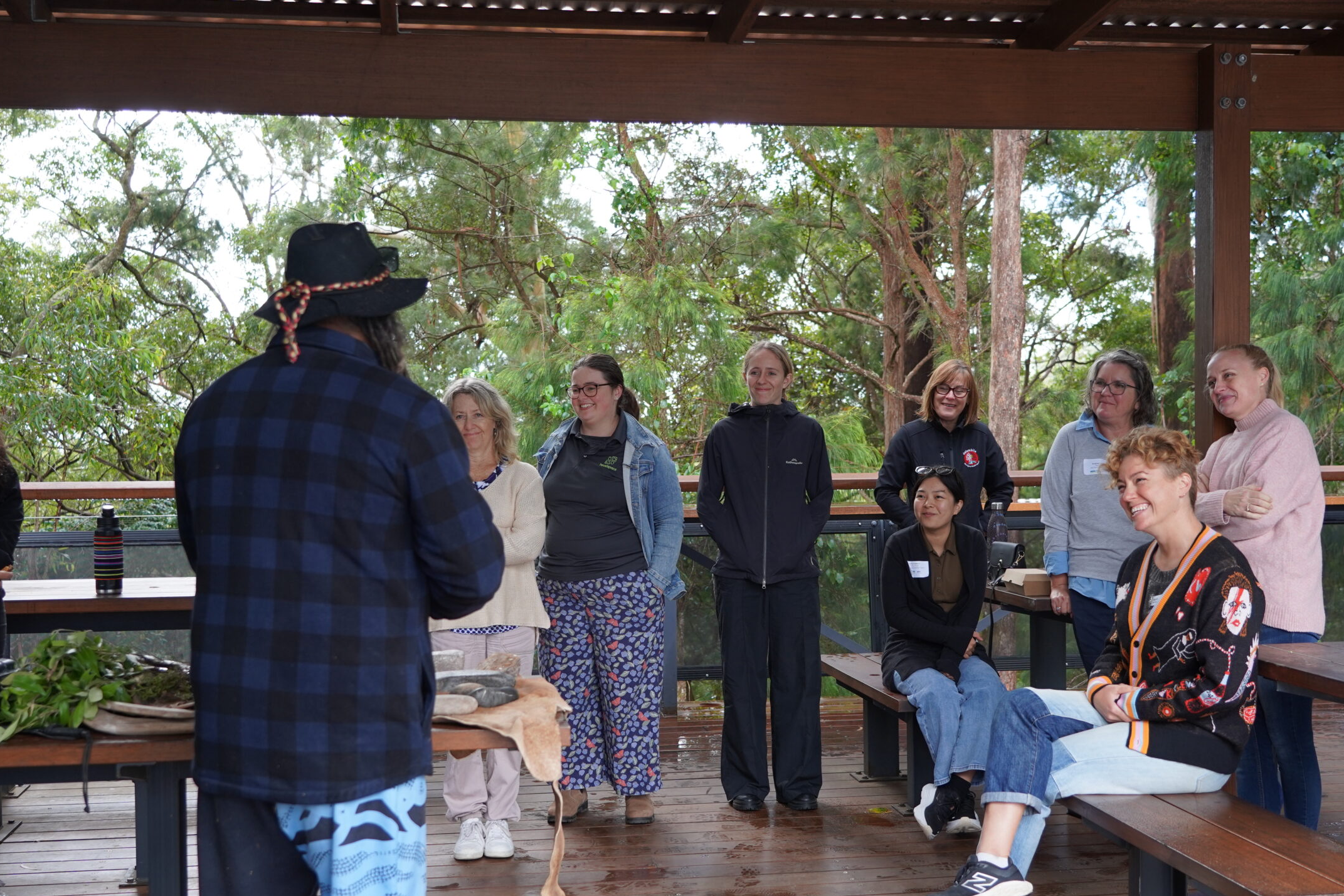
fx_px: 1605
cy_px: 490
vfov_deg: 31.2
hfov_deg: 45.4
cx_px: 665
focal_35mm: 43
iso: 250
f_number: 4
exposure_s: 1/160
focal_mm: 36
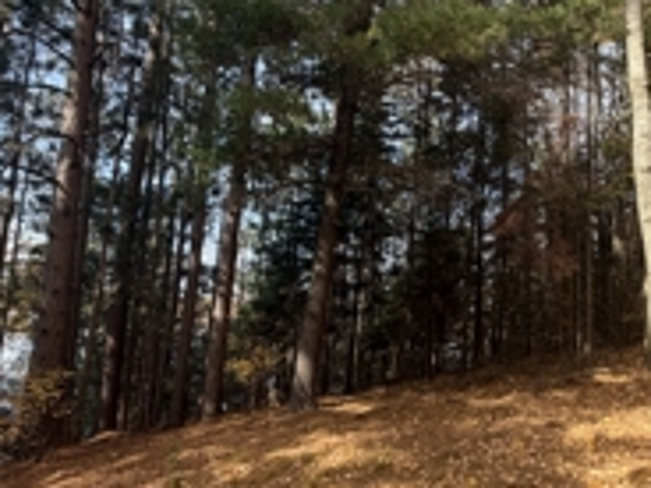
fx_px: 527
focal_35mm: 28
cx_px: 409
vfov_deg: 49.5
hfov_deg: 62.5
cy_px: 203
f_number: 2.2
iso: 40
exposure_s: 1/502
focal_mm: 2.22
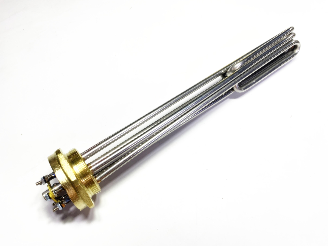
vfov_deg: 53.1
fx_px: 246
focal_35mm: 26
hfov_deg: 67.3
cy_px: 123
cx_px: 164
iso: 40
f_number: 1.8
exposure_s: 1/100
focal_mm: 4.25
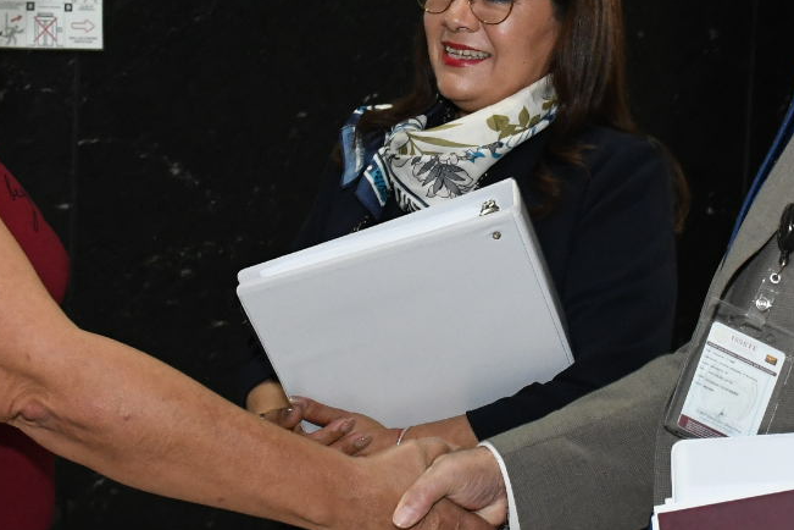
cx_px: 526
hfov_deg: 21.0
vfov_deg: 14.1
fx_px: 2139
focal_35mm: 97
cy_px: 177
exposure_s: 1/125
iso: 3200
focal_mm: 26
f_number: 5.6
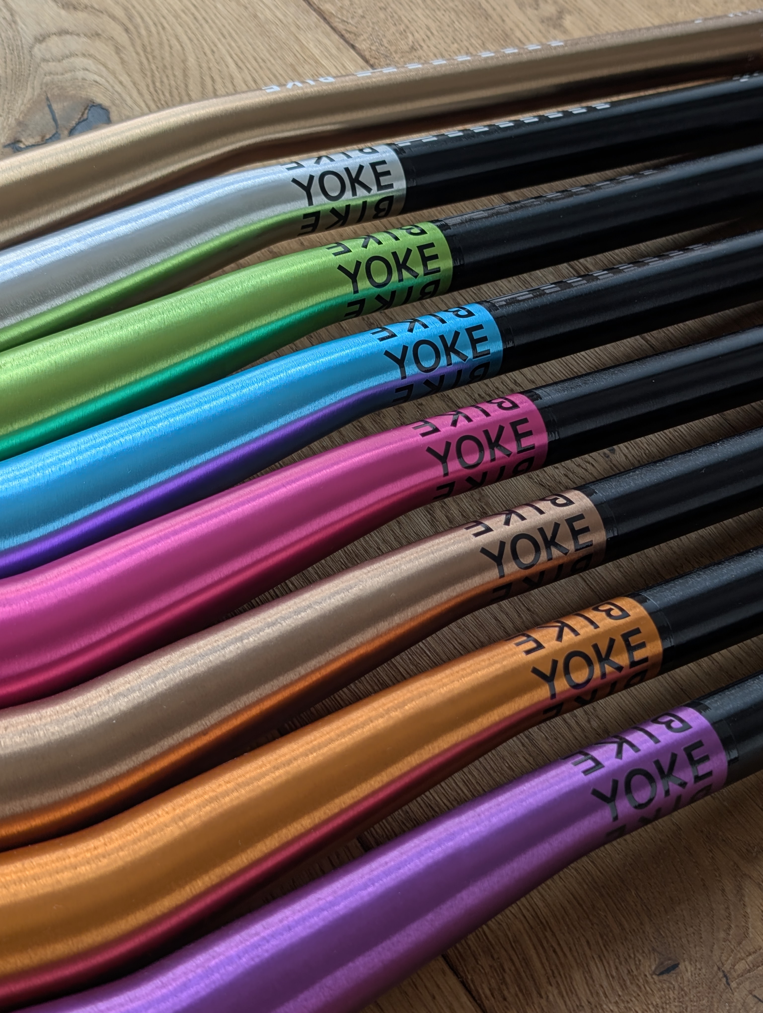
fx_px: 1436
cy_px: 506
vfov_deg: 38.9
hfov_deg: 29.7
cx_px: 382
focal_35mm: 49
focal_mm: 6.9
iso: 19
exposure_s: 1/226
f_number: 1.68
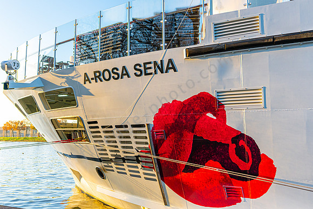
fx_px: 270
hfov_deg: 60.3
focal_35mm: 31
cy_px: 104
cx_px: 156
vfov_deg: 42.3
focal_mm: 21
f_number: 3.2
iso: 640
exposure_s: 1/1600
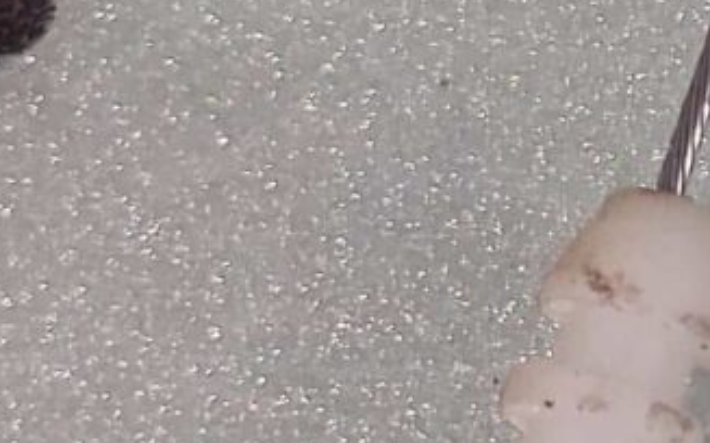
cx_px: 1092
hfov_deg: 13.8
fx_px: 2727
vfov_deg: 9.2
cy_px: -100
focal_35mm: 141
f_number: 1.79
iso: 124
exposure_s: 1/50
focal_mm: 4.74
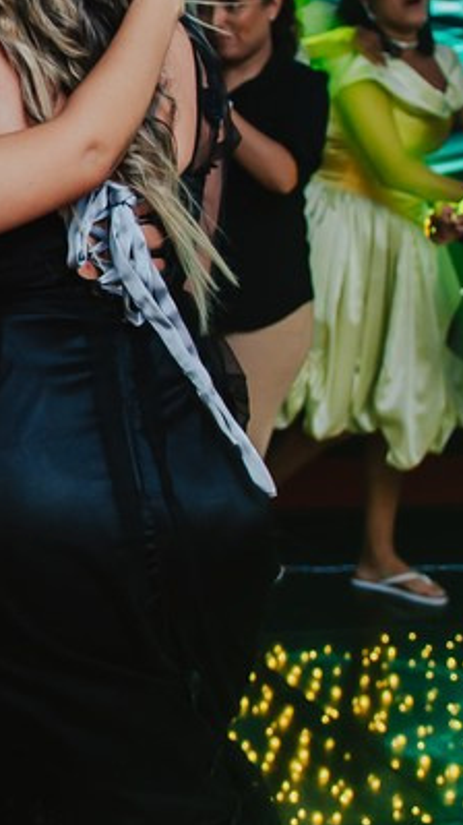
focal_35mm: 85
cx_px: -269
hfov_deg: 13.3
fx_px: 1858
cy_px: 276
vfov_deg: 24.9
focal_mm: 18
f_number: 2
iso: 500
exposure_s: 1/250
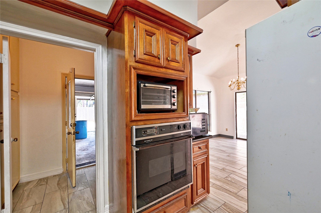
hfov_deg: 100.4
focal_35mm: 15
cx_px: 160
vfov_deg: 77.2
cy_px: 106
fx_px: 134
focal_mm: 15
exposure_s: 1/8
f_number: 8
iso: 400
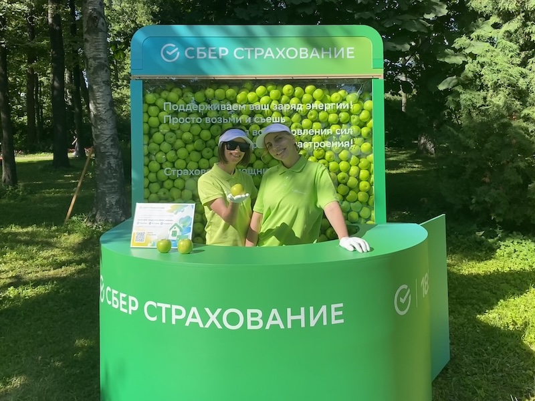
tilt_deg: -12.6
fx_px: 402
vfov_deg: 53.1
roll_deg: +0.5
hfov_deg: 67.3
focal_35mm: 26
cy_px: 200
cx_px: 268
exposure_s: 1/1522
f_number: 1.8
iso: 32
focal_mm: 4.25
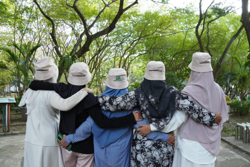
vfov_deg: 47.9
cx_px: 125
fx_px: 187
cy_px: 84
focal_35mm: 27
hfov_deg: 67.4
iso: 2000
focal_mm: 18
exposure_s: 1/400
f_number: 6.3
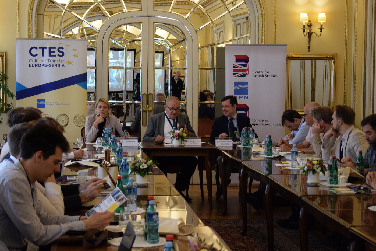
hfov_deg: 23.0
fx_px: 925
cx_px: 178
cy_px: 122
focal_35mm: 89
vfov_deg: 15.4
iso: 1600
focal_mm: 55
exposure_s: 1/50
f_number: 5.6
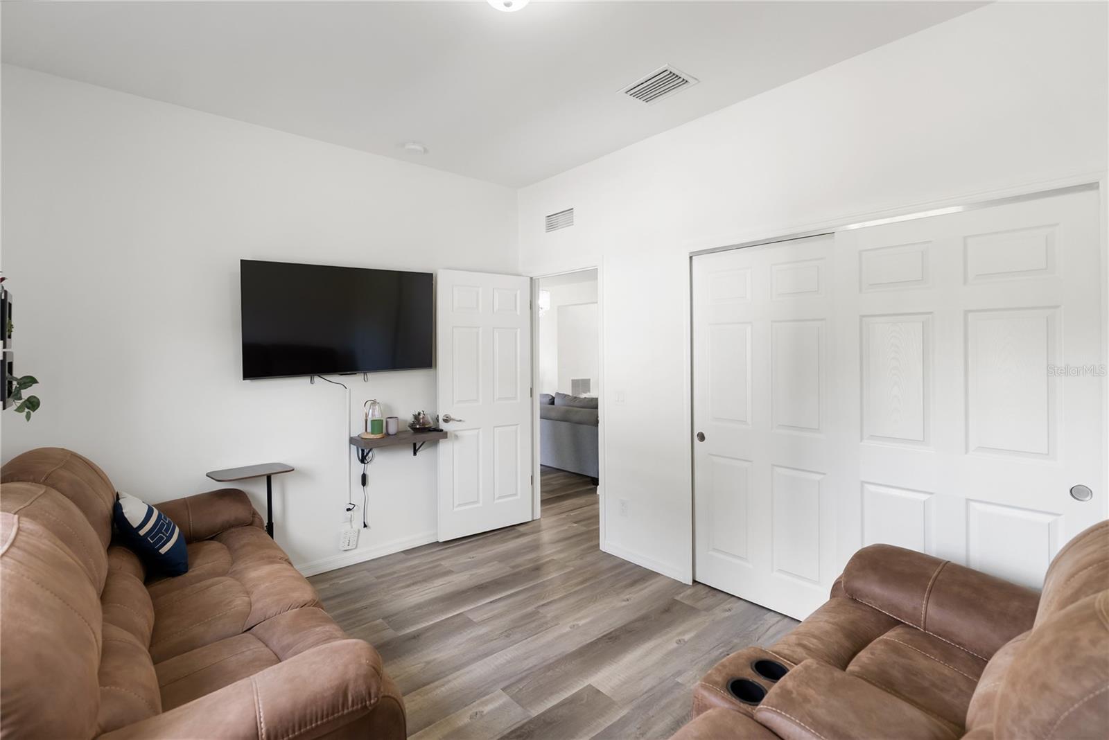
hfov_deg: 96.7
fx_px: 493
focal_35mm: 16
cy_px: 370
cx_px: 554
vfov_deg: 73.8
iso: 400
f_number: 2.8
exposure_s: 1/125
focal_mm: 16
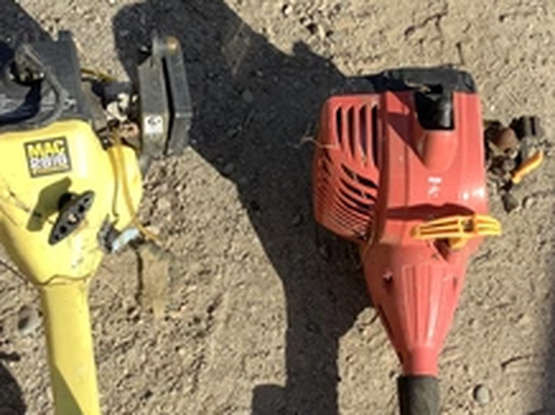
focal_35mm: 57
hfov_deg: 33.8
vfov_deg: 25.6
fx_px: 913
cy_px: 239
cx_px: 265
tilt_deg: -70.0
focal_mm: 3.3
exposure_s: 1/876
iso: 25
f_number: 2.4
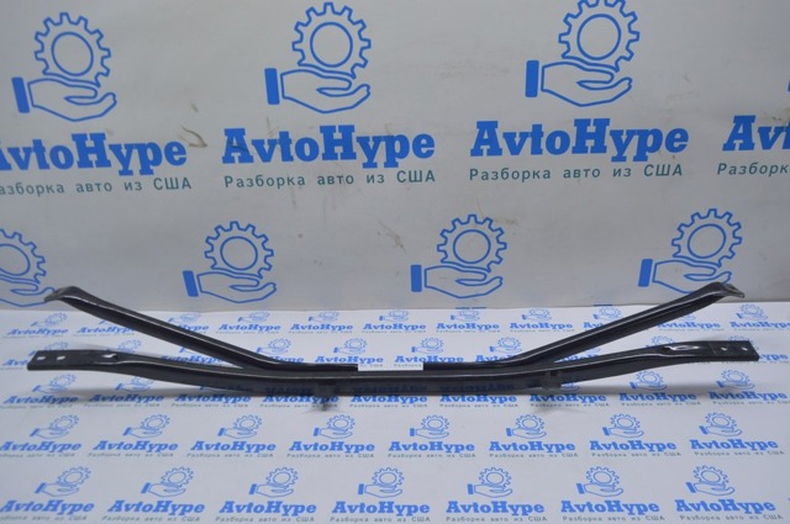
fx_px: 592
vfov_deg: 47.8
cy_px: 262
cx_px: 395
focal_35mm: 27
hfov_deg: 67.4
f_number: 5.6
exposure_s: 1/30
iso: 400
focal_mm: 18
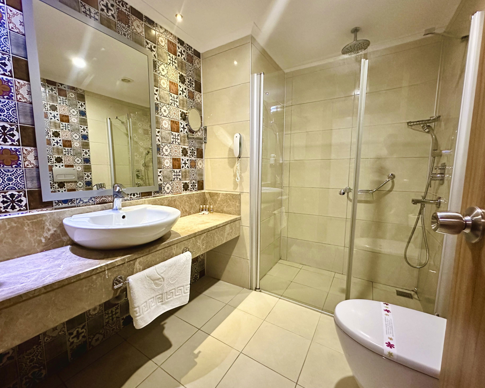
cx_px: 229
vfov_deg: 84.0
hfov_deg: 96.7
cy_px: 195
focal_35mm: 15
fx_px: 215
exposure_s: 1/60
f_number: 2.2
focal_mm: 2.22
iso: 1250
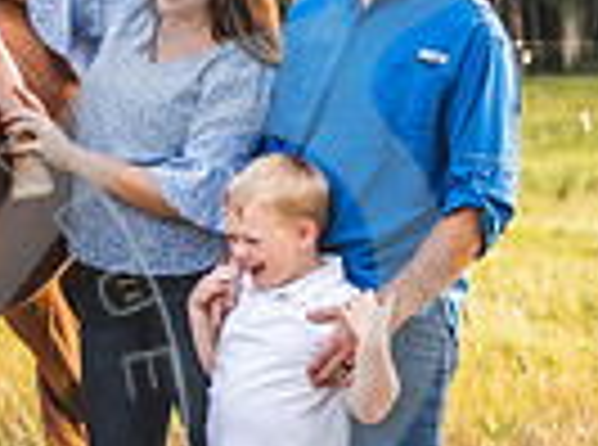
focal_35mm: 137
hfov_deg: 14.2
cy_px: 104
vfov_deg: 10.7
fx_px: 2360
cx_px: -27
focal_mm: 42
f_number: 2.8
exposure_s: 1/250
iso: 125
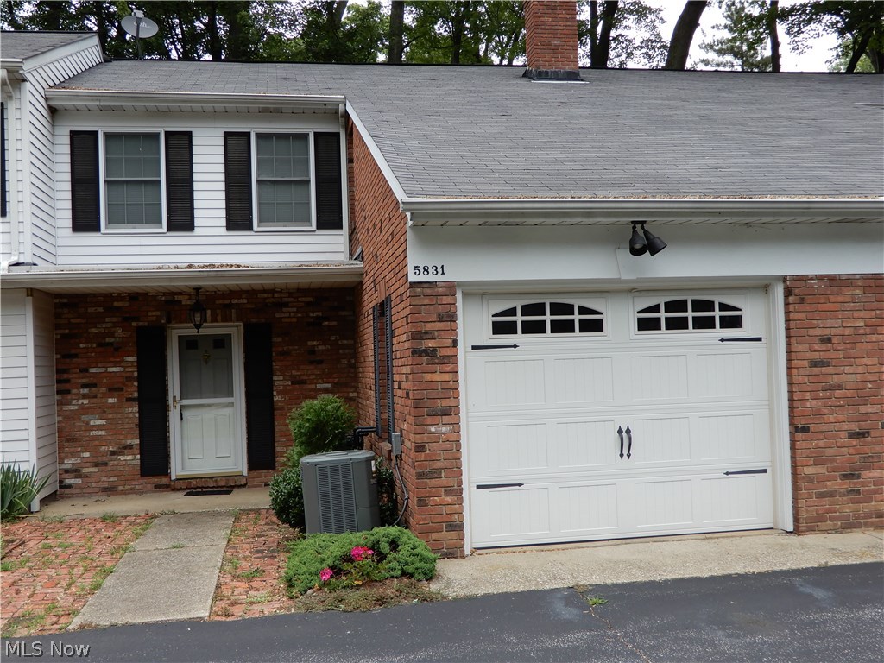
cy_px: 332
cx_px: 442
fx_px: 970
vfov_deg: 37.7
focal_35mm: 38
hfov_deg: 49.0
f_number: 4
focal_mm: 6.8
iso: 80
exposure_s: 1/200
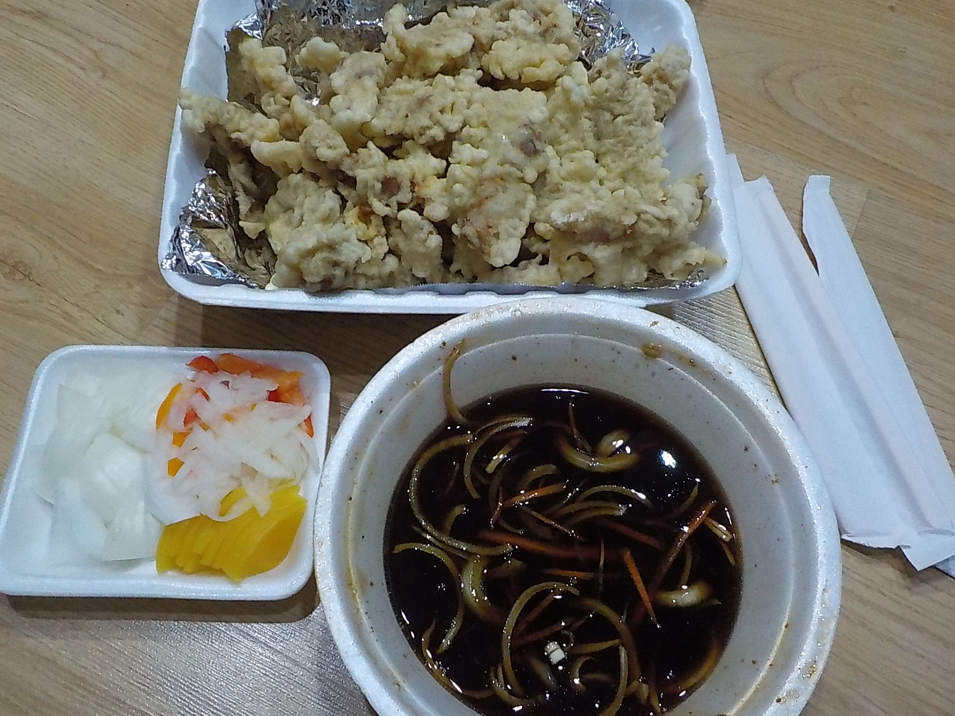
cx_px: 462
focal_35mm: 31
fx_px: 855
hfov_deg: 58.3
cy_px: 367
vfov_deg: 45.4
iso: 800
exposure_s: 1/50
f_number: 3.3
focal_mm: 4.1
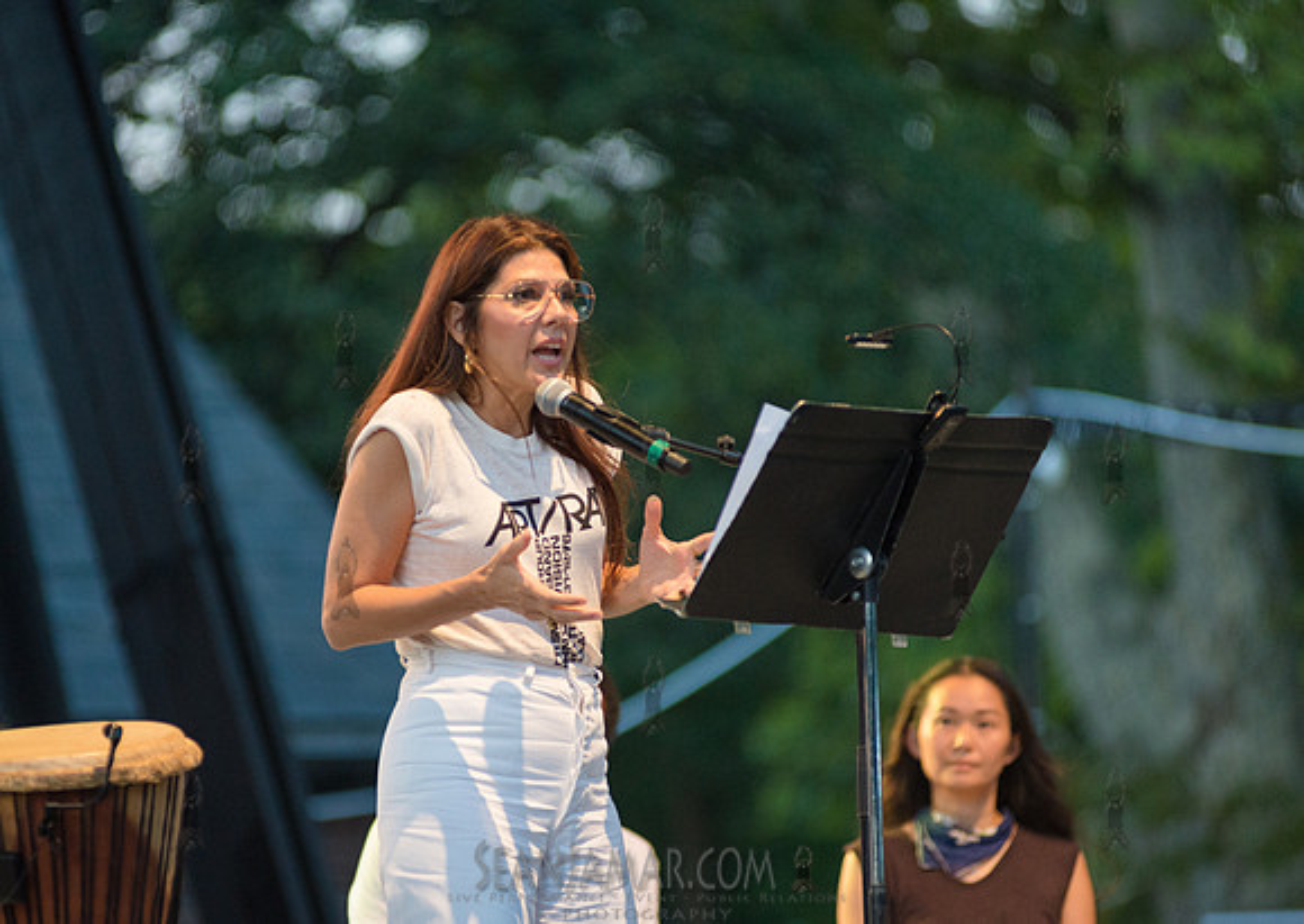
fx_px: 8580
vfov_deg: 6.2
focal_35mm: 232
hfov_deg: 8.7
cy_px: 515
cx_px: 532
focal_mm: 200
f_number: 2.8
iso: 1600
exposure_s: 1/500
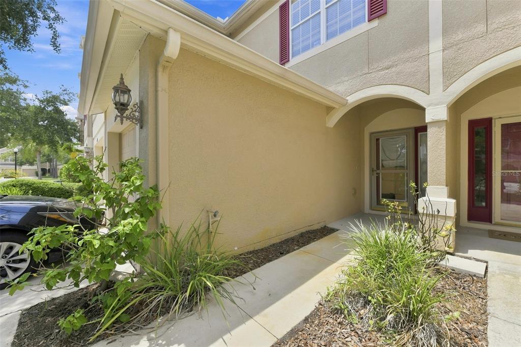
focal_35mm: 14
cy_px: 174
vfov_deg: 81.2
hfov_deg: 104.3
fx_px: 203
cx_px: 260
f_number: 9
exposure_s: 1/320
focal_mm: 14
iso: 100
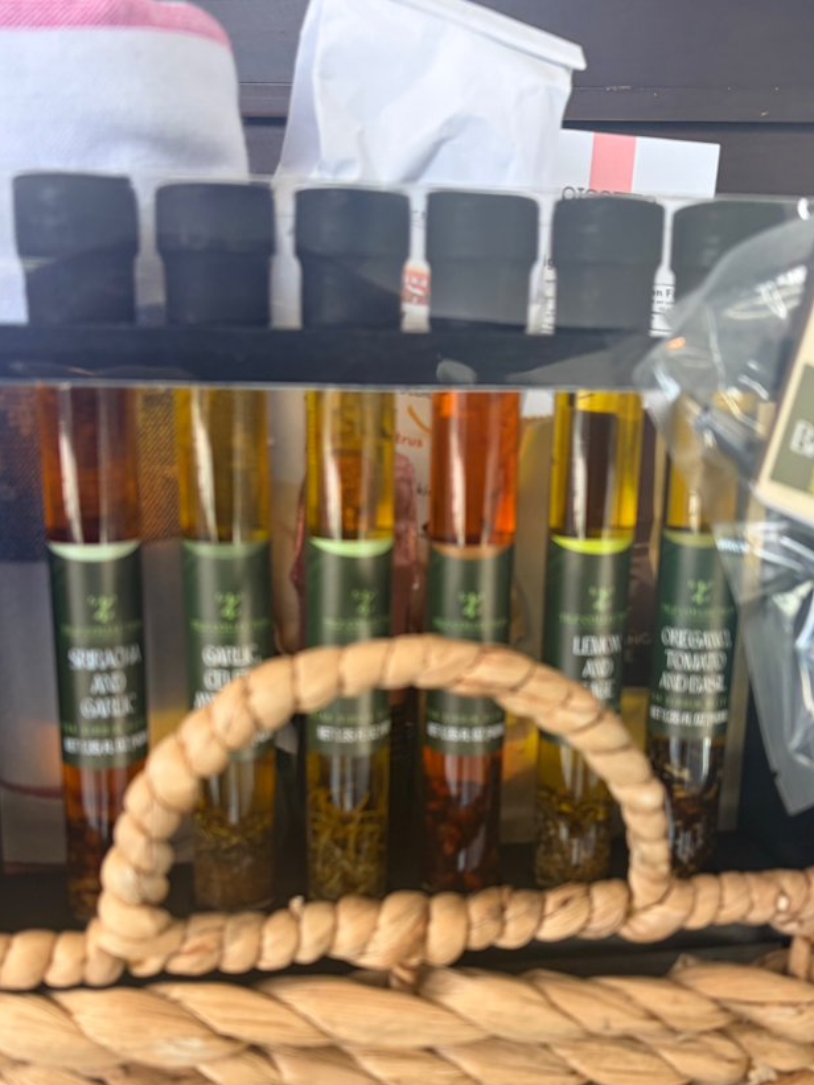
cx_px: 392
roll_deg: -0.2
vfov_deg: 48.6
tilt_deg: -18.6
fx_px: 1191
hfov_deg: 37.7
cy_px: 666
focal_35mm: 38
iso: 32
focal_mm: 5.96
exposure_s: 1/121
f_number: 1.6
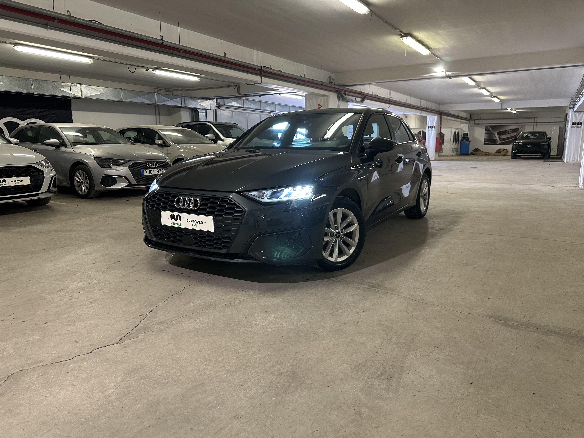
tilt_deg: -10.8
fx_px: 405
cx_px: 292
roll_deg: +0.2
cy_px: 219
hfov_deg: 71.6
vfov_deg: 56.8
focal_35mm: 24
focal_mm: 6.86
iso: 160
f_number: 1.78
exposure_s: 1/50
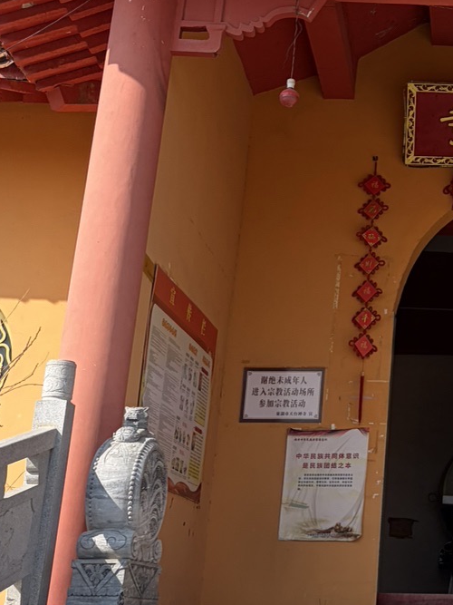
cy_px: 98
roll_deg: -1.0
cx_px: 551
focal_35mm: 78
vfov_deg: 24.5
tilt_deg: +22.7
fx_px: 1361
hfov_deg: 17.9
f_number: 1.6
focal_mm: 5.96
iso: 50
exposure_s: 1/2985
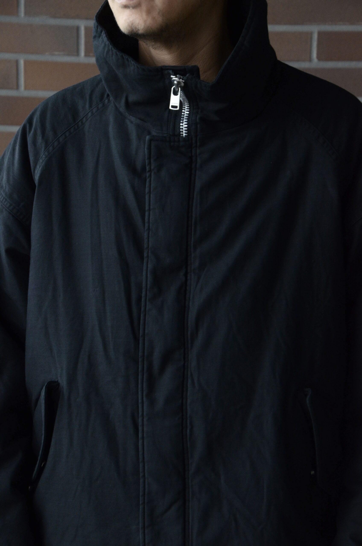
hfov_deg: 10.6
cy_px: 273
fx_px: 1954
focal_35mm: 129
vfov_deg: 15.9
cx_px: 181
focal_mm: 86
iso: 1000
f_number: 8
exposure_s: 1/100
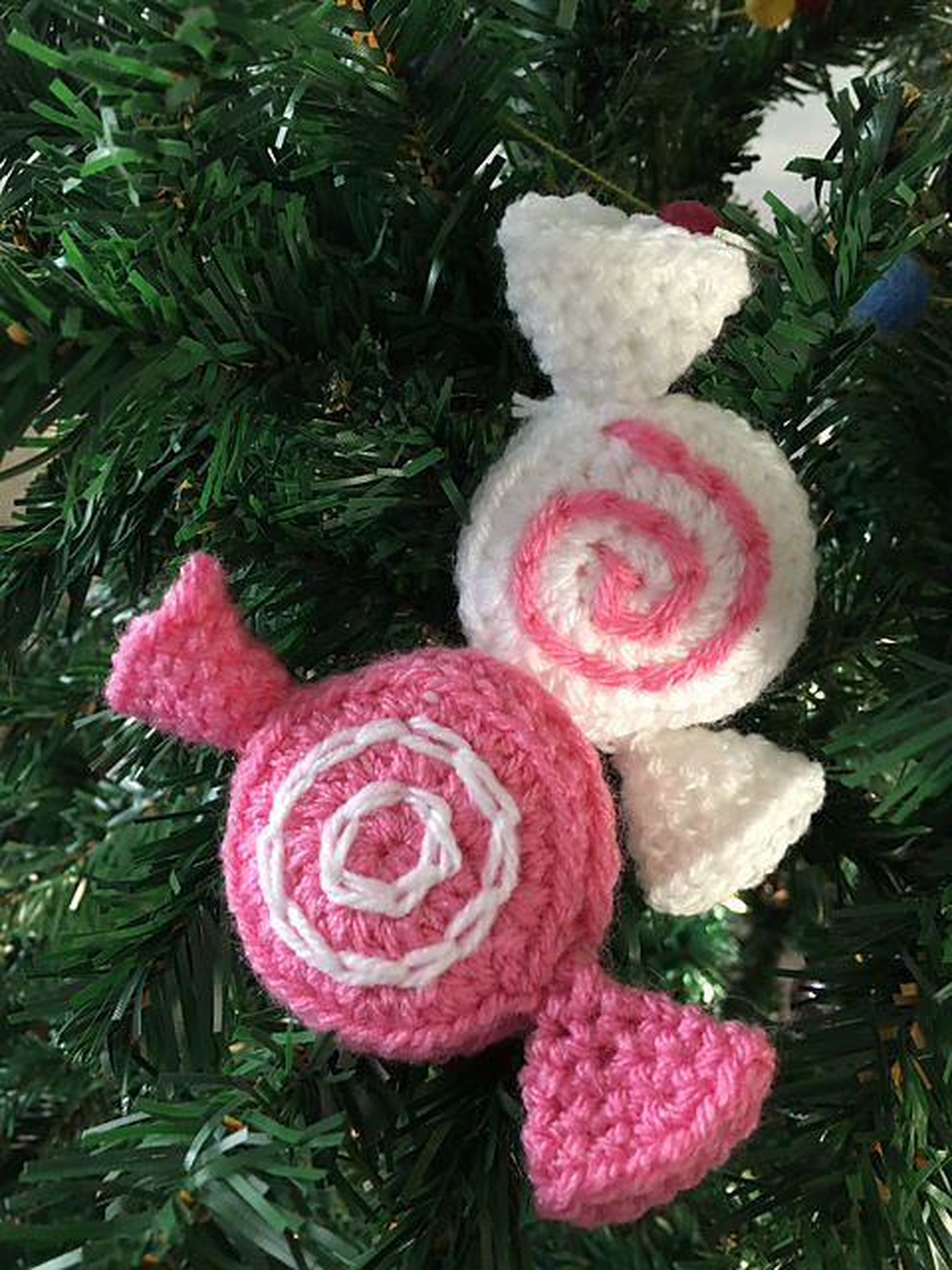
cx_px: 476
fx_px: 1063
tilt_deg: -47.7
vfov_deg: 61.7
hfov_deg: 48.2
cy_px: 635
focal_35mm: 29
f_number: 2.2
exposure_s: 1/33
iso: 200
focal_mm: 4.15
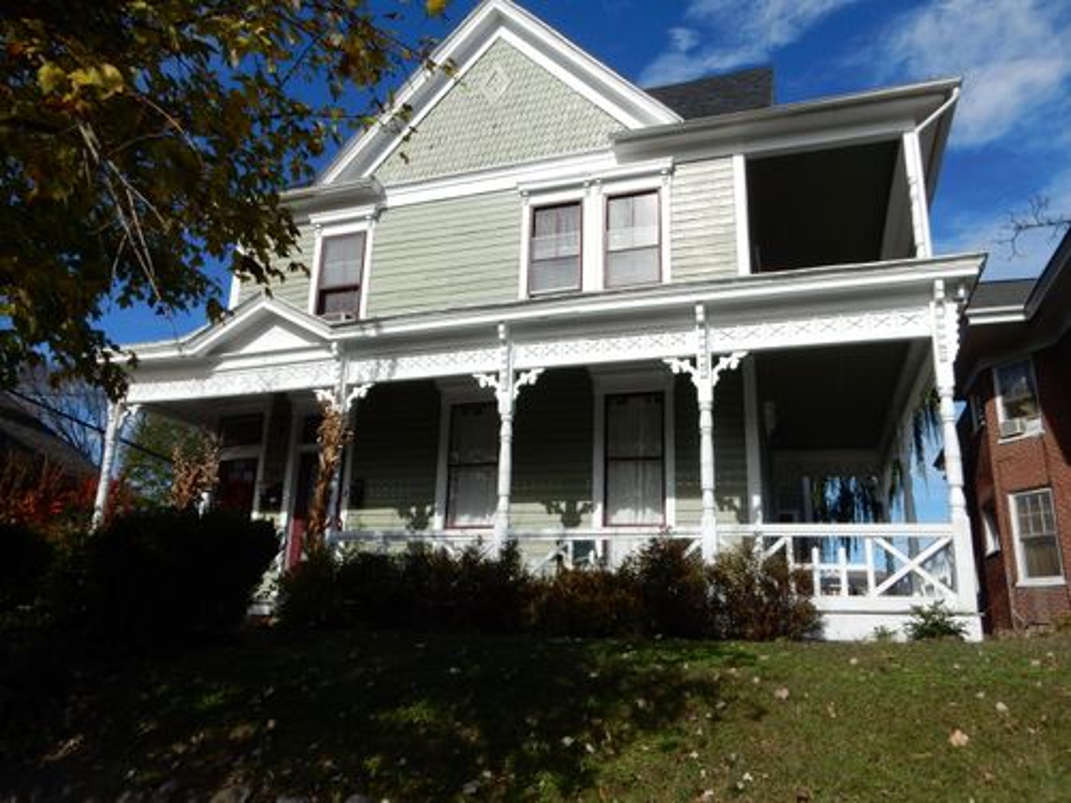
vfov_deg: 54.9
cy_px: 402
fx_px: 773
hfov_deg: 69.4
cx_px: 536
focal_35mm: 25
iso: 125
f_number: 3.7
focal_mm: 4.5
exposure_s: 1/2000
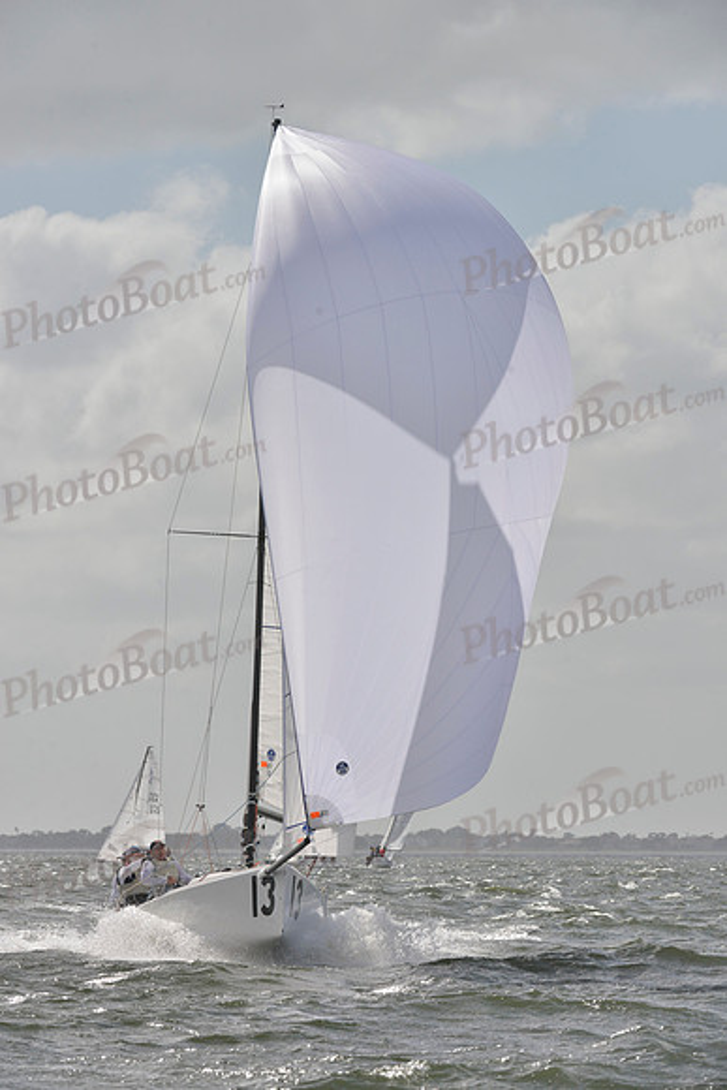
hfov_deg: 6.5
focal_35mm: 210
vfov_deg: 9.8
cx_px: 364
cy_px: 545
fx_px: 6357
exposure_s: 1/1250
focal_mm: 210
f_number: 11
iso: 400
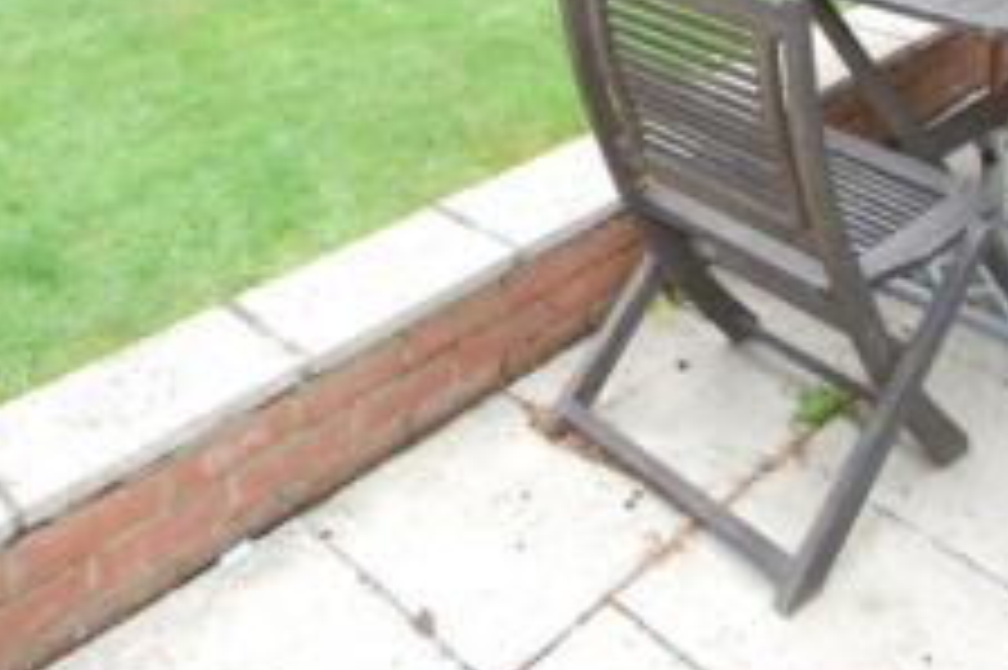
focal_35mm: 44
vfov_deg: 25.6
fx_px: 1231
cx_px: 356
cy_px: -229
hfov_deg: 44.0
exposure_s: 1/125
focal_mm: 10
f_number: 5.6
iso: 400
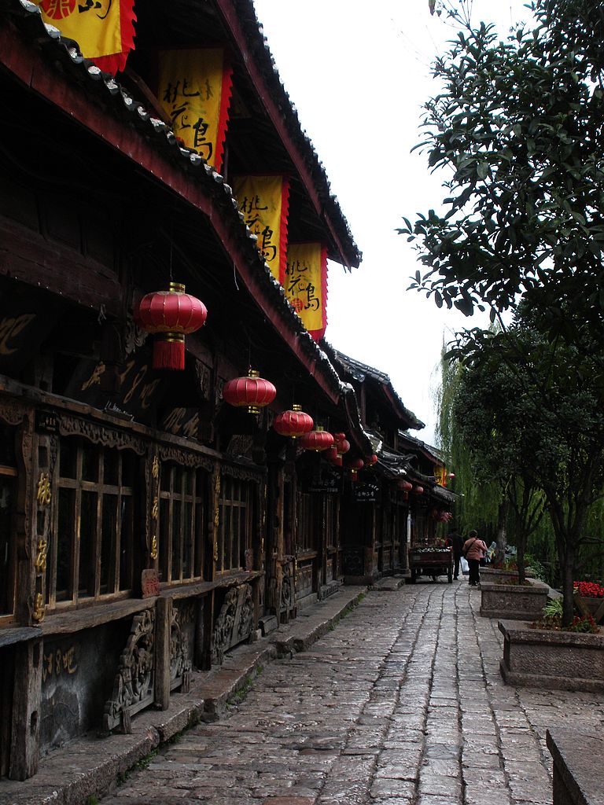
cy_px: 402
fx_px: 1210
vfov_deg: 36.8
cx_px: 302
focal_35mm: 52
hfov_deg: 28.0
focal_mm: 9.1
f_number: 4.4
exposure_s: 1/60
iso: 130
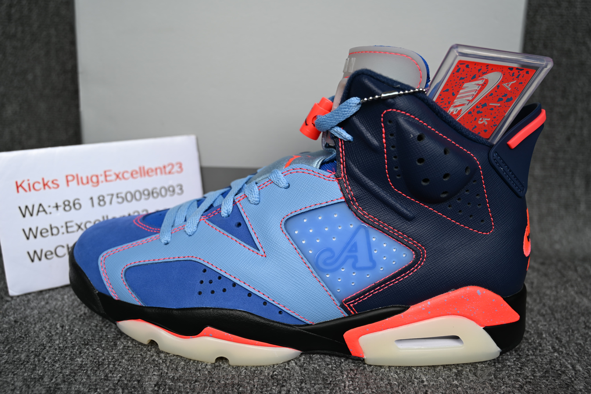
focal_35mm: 32
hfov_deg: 58.7
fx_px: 525
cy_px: 197
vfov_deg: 41.1
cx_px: 296
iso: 100
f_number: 5
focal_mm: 32
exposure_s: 1/100
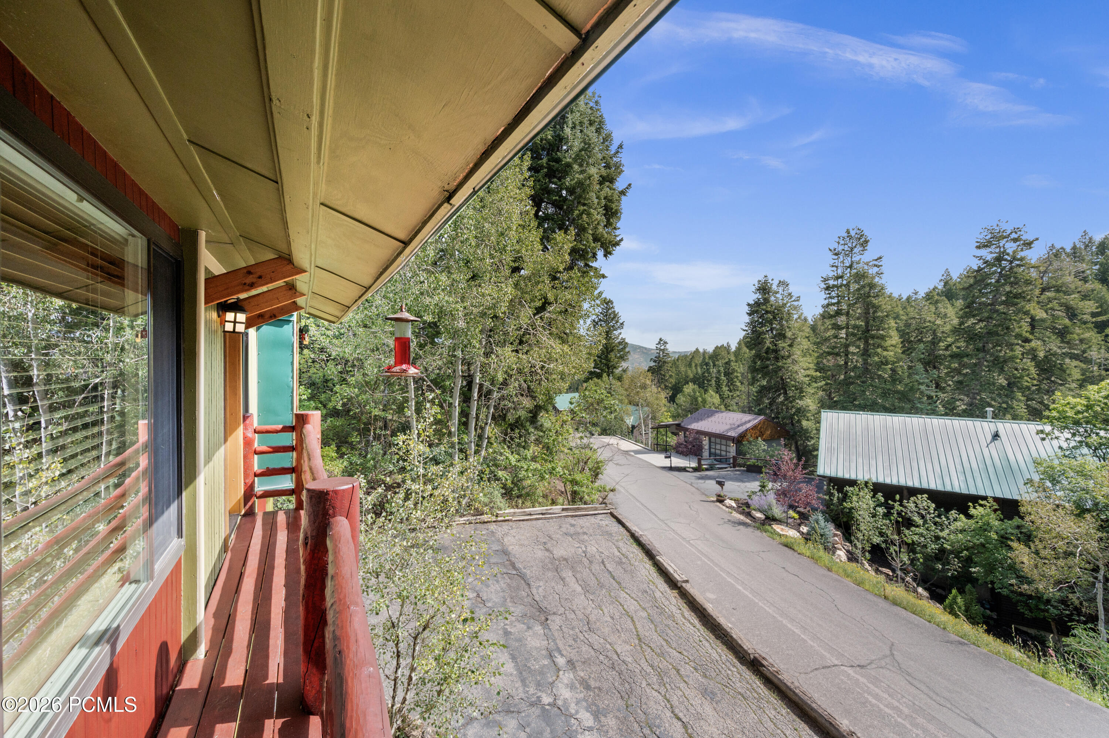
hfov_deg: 104.3
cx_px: 554
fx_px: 431
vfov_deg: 81.1
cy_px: 369
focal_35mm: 14
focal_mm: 14
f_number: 8
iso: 500
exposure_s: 1/400
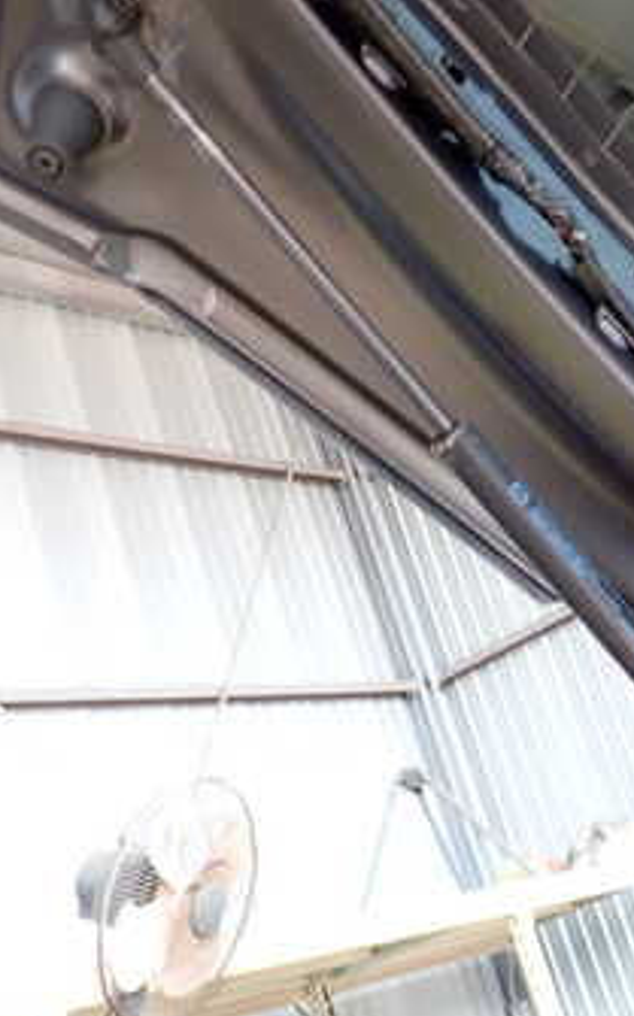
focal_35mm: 57
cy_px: 534
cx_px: 564
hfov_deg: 22.2
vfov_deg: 35.7
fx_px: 1578
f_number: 2.3
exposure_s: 1/60
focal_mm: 5.4
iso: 100
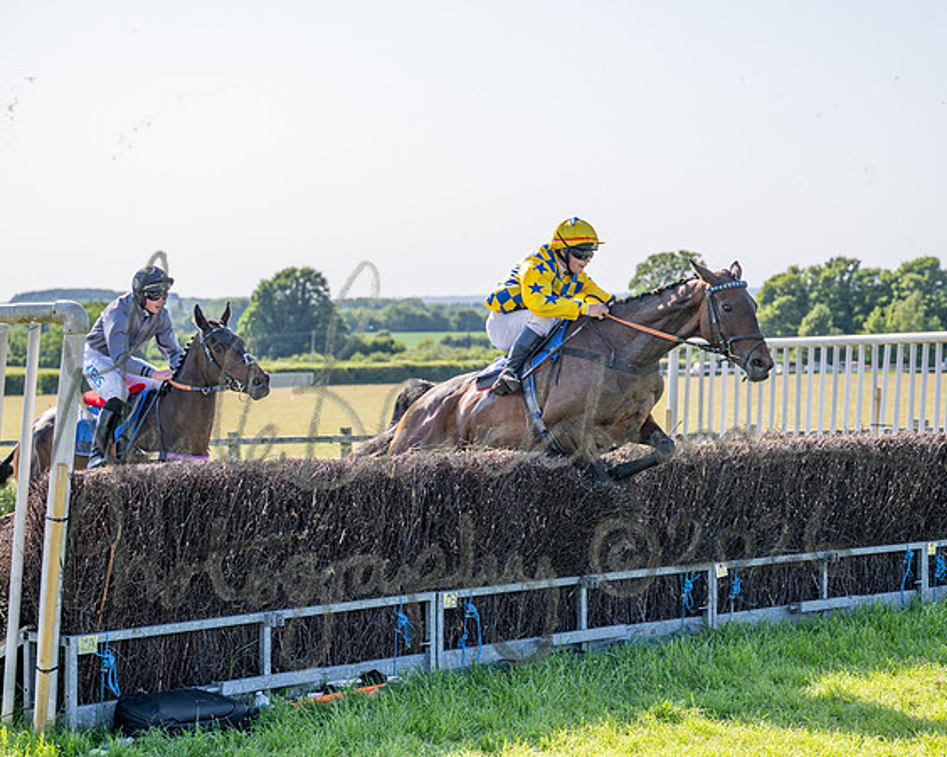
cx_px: 474
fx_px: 2210
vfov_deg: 19.4
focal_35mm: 79
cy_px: 378
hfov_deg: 24.2
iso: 200
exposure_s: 1/1600
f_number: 4
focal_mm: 70
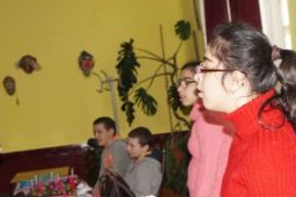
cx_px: 172
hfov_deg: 28.4
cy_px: 160
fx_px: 583
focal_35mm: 71
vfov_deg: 18.9
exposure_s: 1/60
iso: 400
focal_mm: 22
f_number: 4
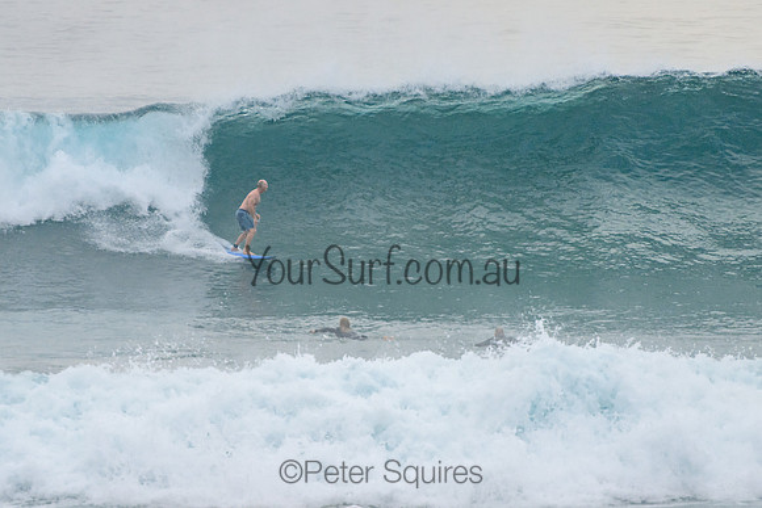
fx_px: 11632
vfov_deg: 2.5
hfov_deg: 3.8
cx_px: 373
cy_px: 256
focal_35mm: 549
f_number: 5.6
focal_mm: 400
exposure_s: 1/1250
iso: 500
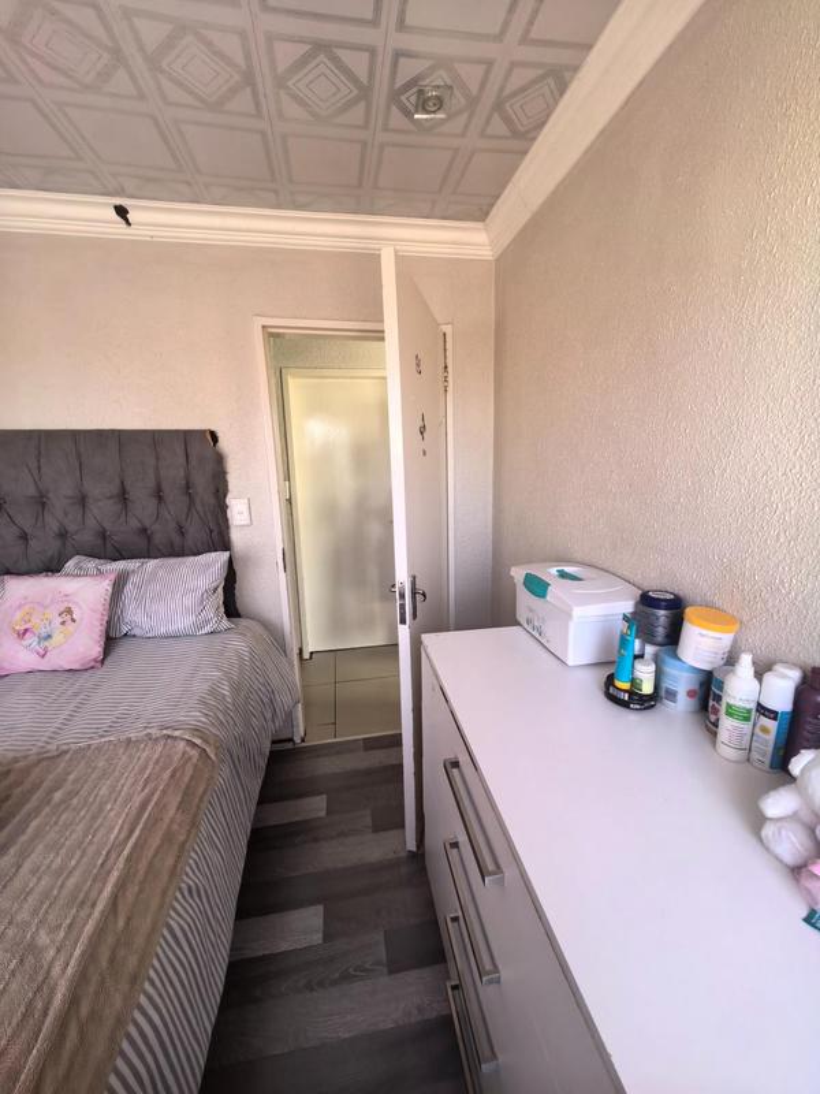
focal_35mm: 13
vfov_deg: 106.2
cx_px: 410
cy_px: 547
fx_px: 411
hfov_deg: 89.9
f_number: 2.2
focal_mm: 1.76
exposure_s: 1/50
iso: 400
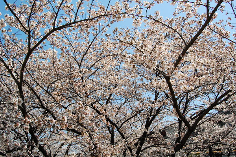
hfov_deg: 67.4
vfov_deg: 47.9
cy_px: 78
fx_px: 177
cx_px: 118
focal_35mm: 27
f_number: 9
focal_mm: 18
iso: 200
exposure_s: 1/320
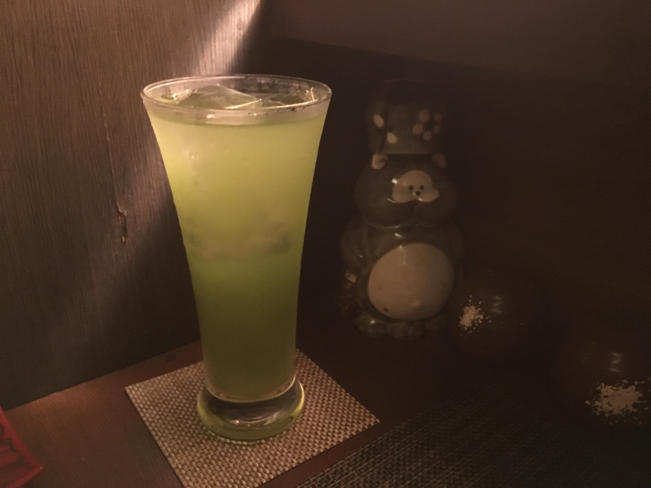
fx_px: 545
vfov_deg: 48.2
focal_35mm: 29
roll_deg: -1.0
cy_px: 244
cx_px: 326
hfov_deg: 61.7
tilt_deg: -24.5
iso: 500
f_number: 2.2
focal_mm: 4.15
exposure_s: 1/15
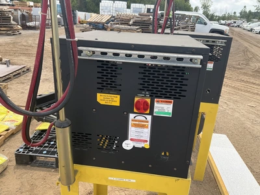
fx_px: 218
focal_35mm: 29
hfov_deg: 61.7
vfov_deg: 48.2
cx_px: 130
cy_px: 98
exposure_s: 1/759
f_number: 1.8
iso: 25
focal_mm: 3
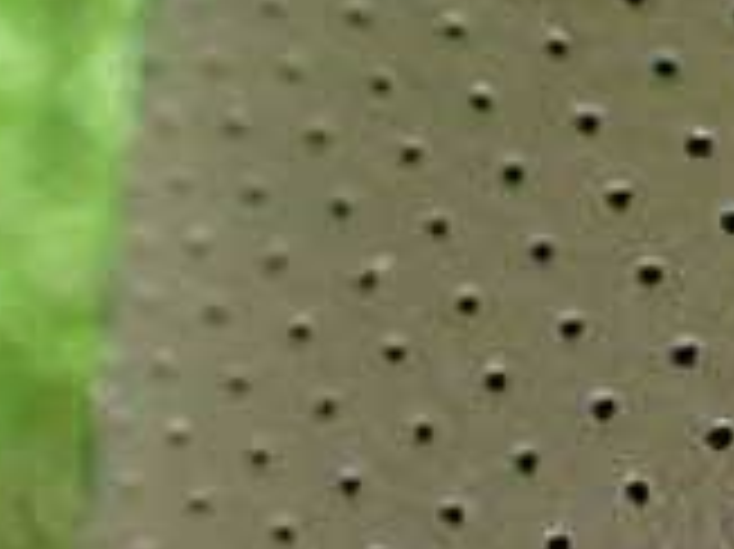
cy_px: 706
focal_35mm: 118
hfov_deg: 15.5
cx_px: 1063
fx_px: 2500
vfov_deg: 12.2
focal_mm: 5.79
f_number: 2.4
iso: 320
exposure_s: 1/30
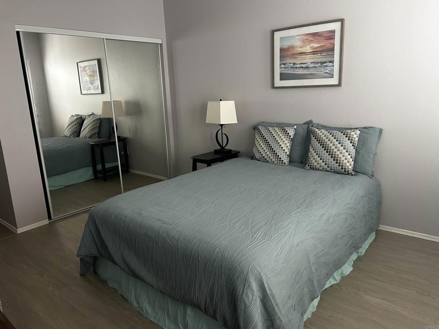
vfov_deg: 53.1
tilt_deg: -13.2
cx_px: 220
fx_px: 330
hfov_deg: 67.3
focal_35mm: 26
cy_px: 164
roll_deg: +2.3
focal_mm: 5.7
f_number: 1.5
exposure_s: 1/60
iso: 250
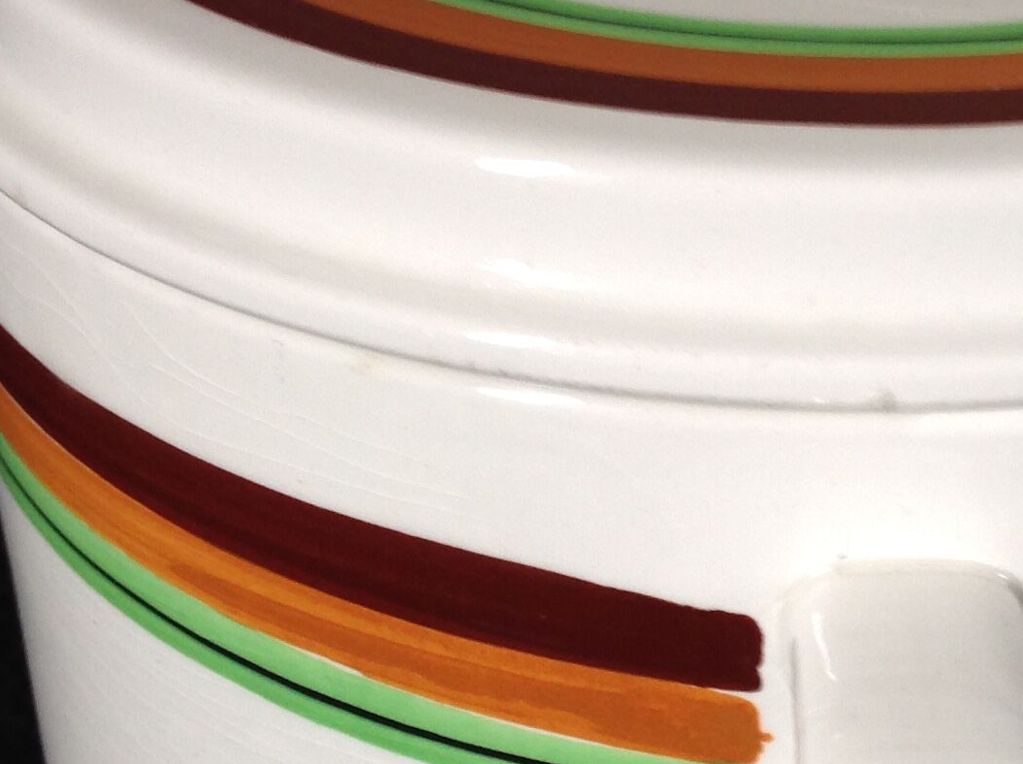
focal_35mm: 86
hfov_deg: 22.5
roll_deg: -2.3
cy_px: 483
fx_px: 2538
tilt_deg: -34.1
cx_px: 815
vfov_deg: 17.1
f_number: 2.4
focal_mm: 4.28
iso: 64
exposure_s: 1/15
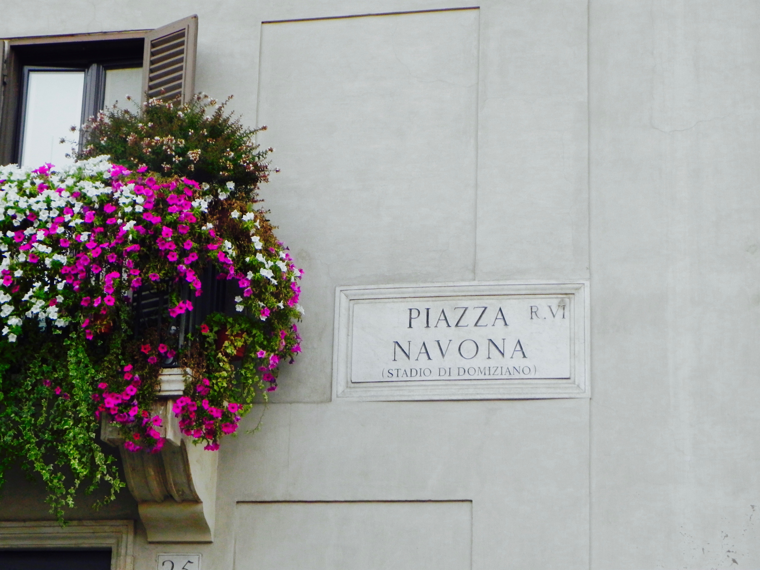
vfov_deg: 15.6
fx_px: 2086
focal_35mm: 95
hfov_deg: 20.7
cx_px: 380
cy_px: 285
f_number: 4
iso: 400
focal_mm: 16.9
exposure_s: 1/27.8
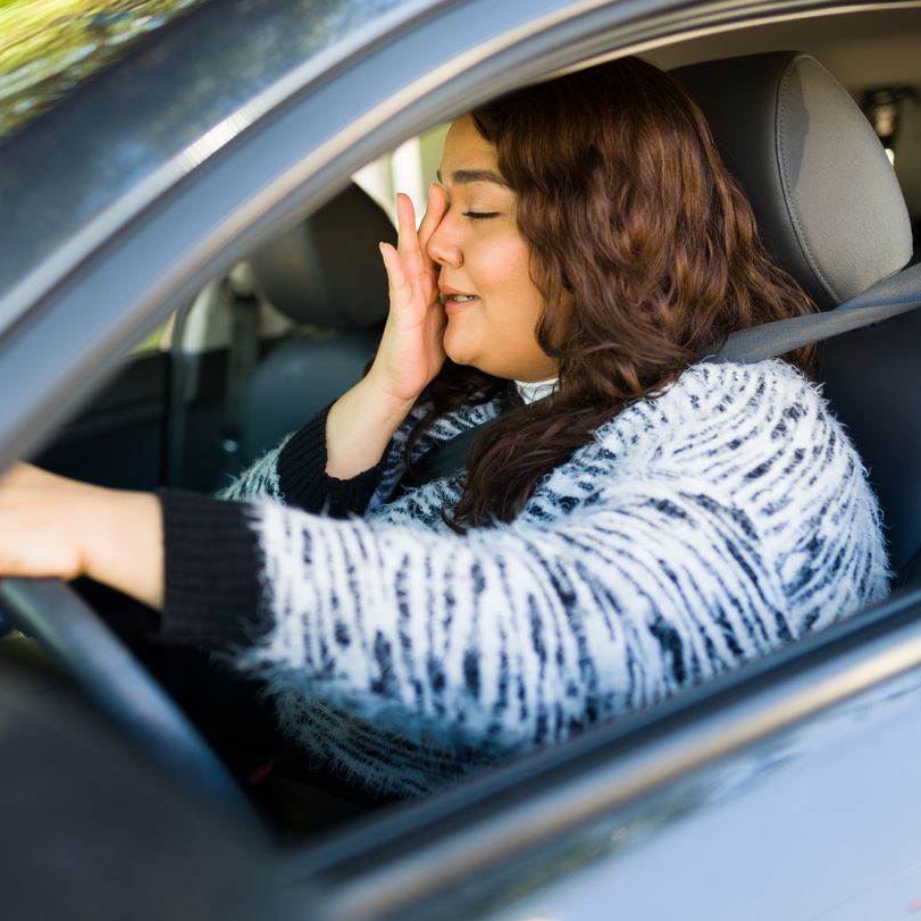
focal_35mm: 46
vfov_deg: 36.8
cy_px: 461
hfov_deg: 36.4
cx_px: 313
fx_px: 1385
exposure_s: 1/160
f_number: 1.8
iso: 100
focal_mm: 35
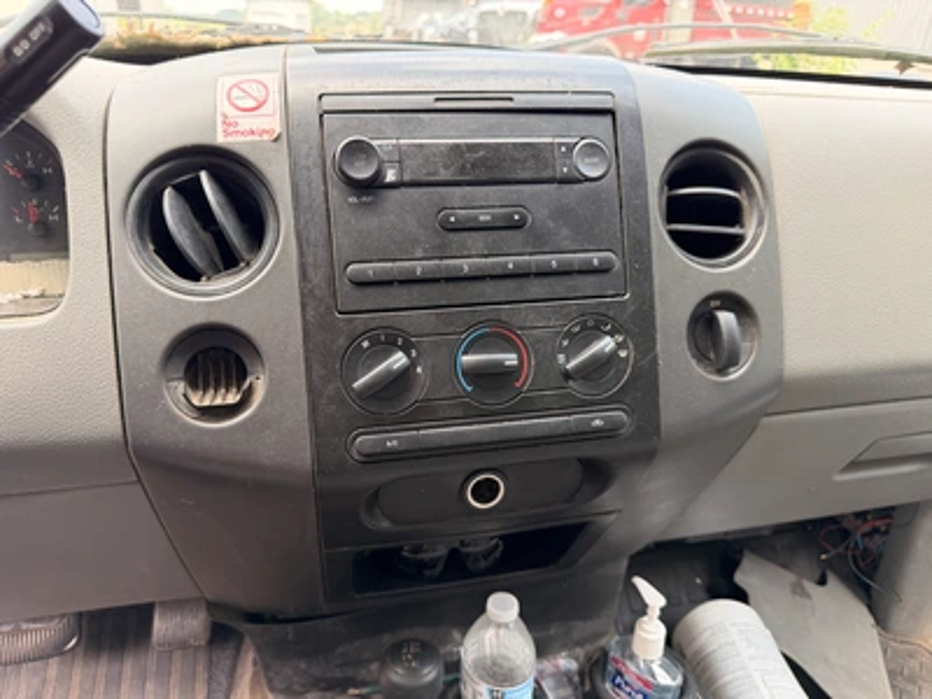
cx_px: 466
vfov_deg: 56.8
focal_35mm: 24
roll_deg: -1.2
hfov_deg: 71.6
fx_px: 646
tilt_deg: -25.6
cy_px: 350
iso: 160
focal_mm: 6.76
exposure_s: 1/217
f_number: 1.78
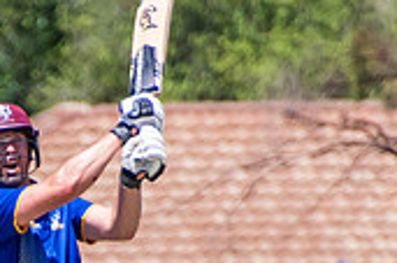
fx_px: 28241
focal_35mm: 2568
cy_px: 392
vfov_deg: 0.5
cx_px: -60
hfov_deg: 0.8
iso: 400
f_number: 6.3
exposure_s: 1/2500
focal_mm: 400
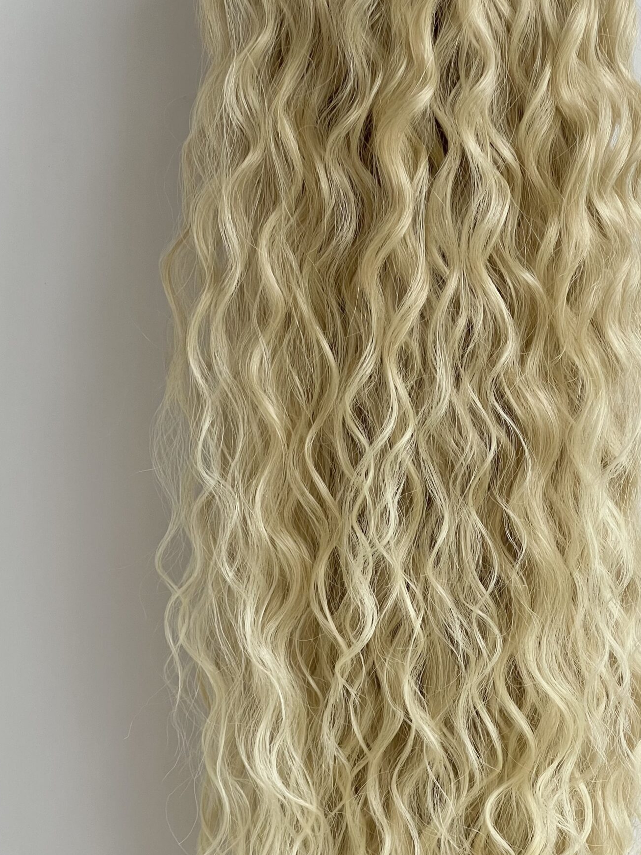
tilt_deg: -11.4
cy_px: 531
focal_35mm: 113
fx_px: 2790
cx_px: 432
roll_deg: +0.3
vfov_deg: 17.4
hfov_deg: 13.1
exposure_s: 1/99
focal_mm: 9
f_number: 2.8
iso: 100
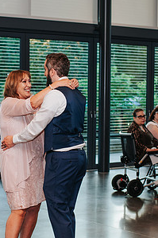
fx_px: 639
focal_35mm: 97
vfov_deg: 21.0
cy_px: 136
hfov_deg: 14.0
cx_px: 35
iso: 280
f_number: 2.8
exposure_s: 1/160
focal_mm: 35
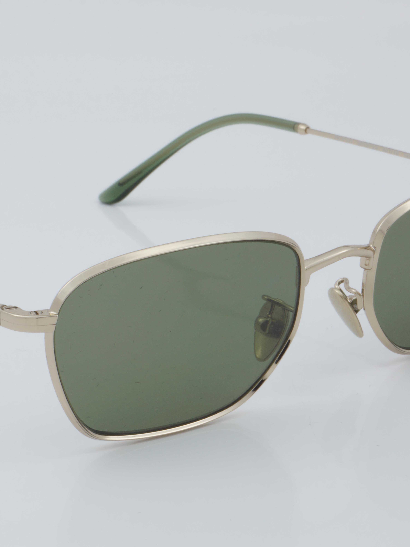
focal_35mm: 109
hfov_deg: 13.6
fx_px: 1721
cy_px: 273
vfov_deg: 18.0
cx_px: 143
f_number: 32
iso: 100
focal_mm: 50
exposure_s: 1/4
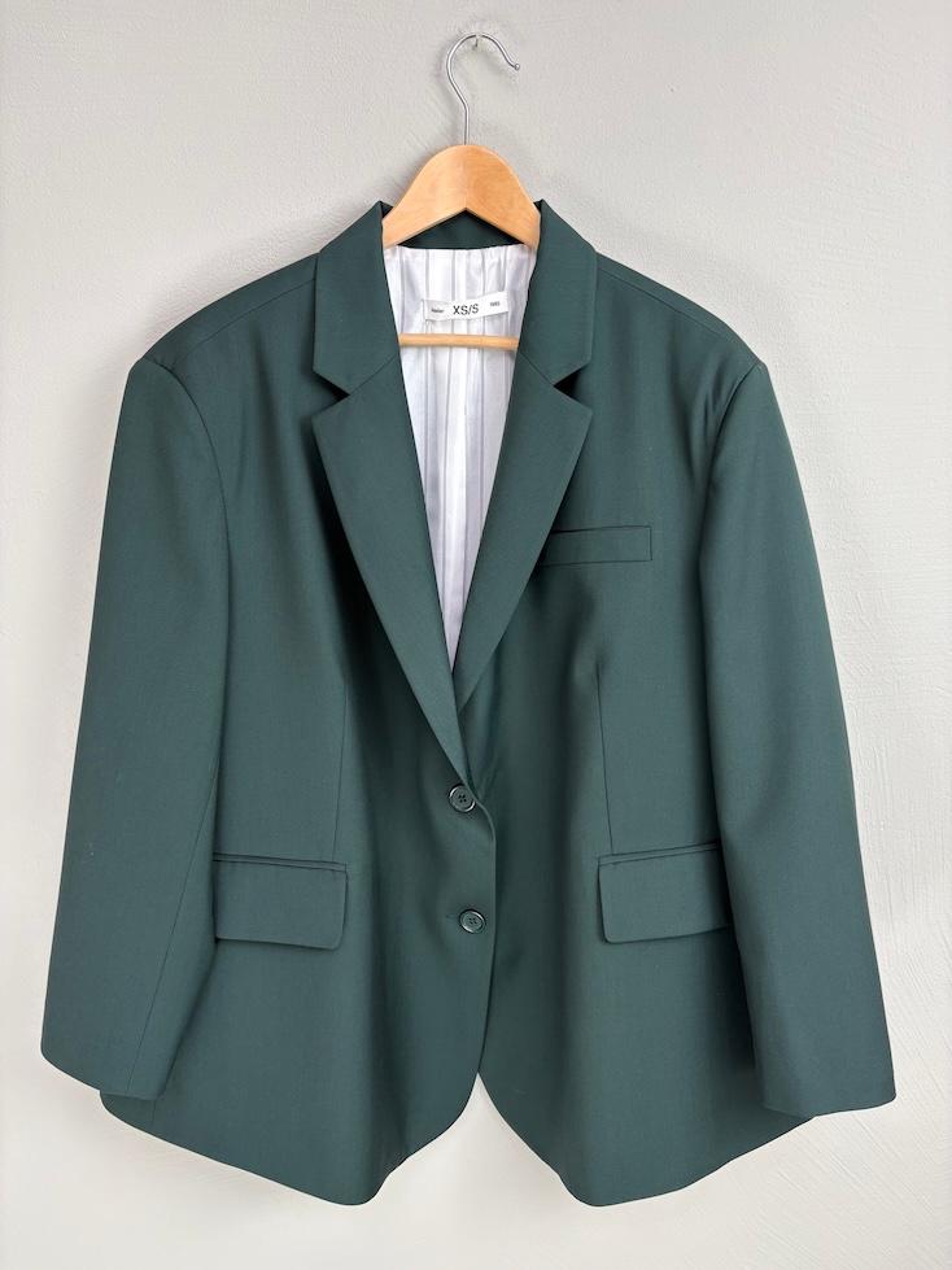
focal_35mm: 26
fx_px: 954
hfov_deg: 53.1
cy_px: 635
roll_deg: +0.6
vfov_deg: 67.3
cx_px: 476
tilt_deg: -8.0
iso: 80
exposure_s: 1/50
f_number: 1.6
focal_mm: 5.96
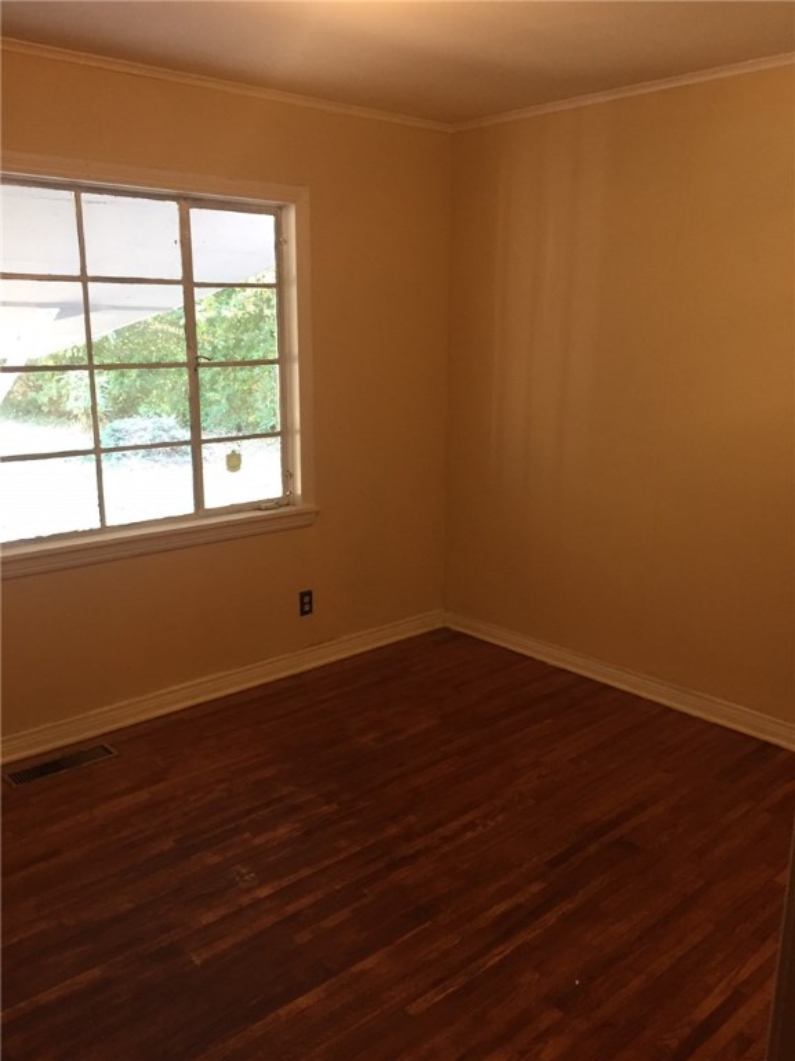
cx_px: 398
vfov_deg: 61.7
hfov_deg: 48.2
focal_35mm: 29
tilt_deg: -13.5
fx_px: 888
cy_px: 530
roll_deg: -0.2
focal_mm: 4.15
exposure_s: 1/30
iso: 125
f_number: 2.2
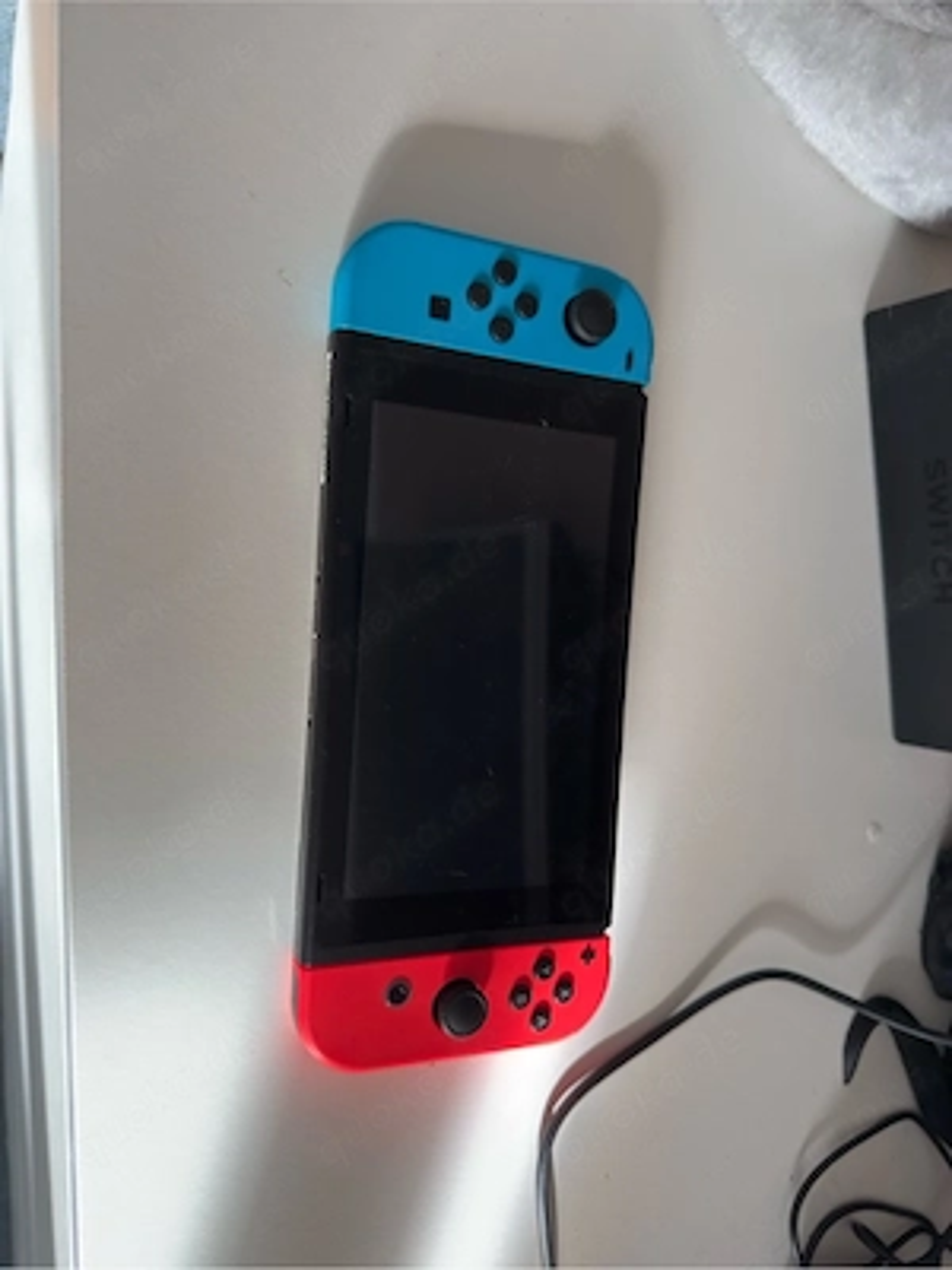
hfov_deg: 56.8
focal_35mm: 24
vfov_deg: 71.6
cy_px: 635
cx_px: 476
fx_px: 880
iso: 64
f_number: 1.78
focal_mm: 6.76
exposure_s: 1/279
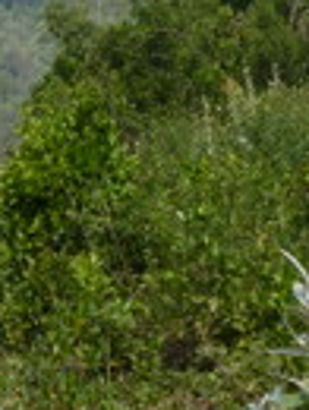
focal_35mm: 225
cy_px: 300
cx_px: -82
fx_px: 2669
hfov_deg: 6.6
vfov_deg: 8.8
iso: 80
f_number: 4.7
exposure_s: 1/250
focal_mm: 11
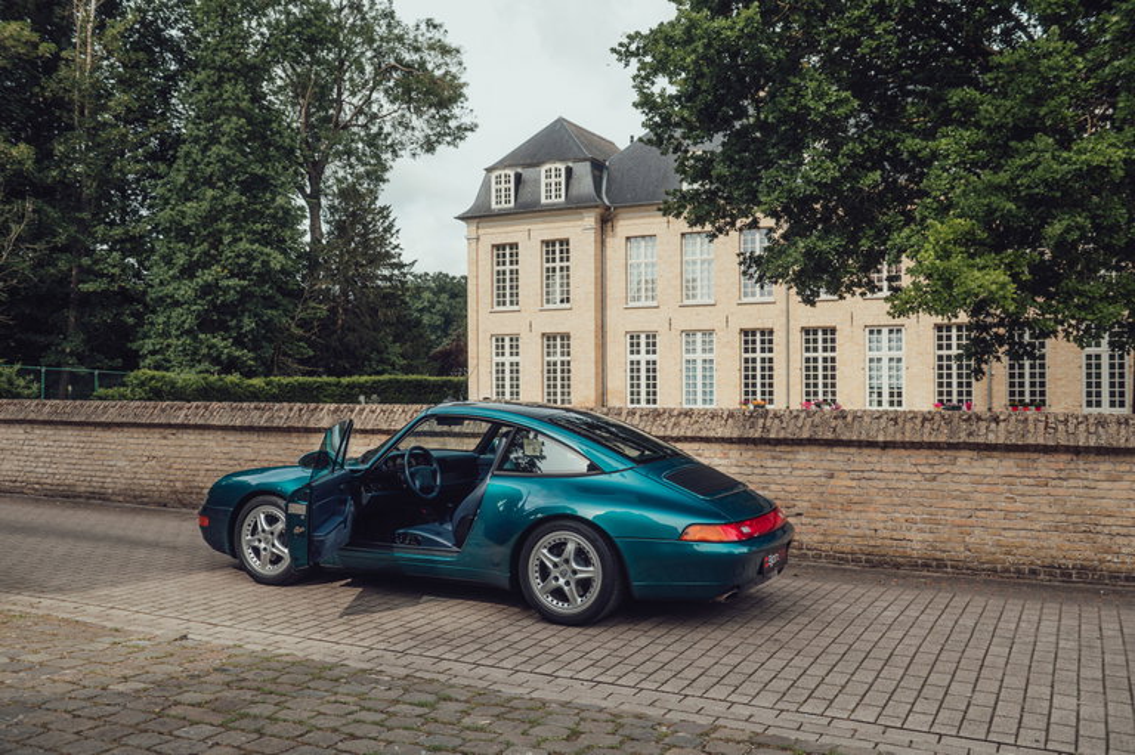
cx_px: 568
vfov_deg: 41.1
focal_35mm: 32
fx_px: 1008
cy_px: 378
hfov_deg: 58.7
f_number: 4.5
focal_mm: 32
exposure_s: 1/250
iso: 125
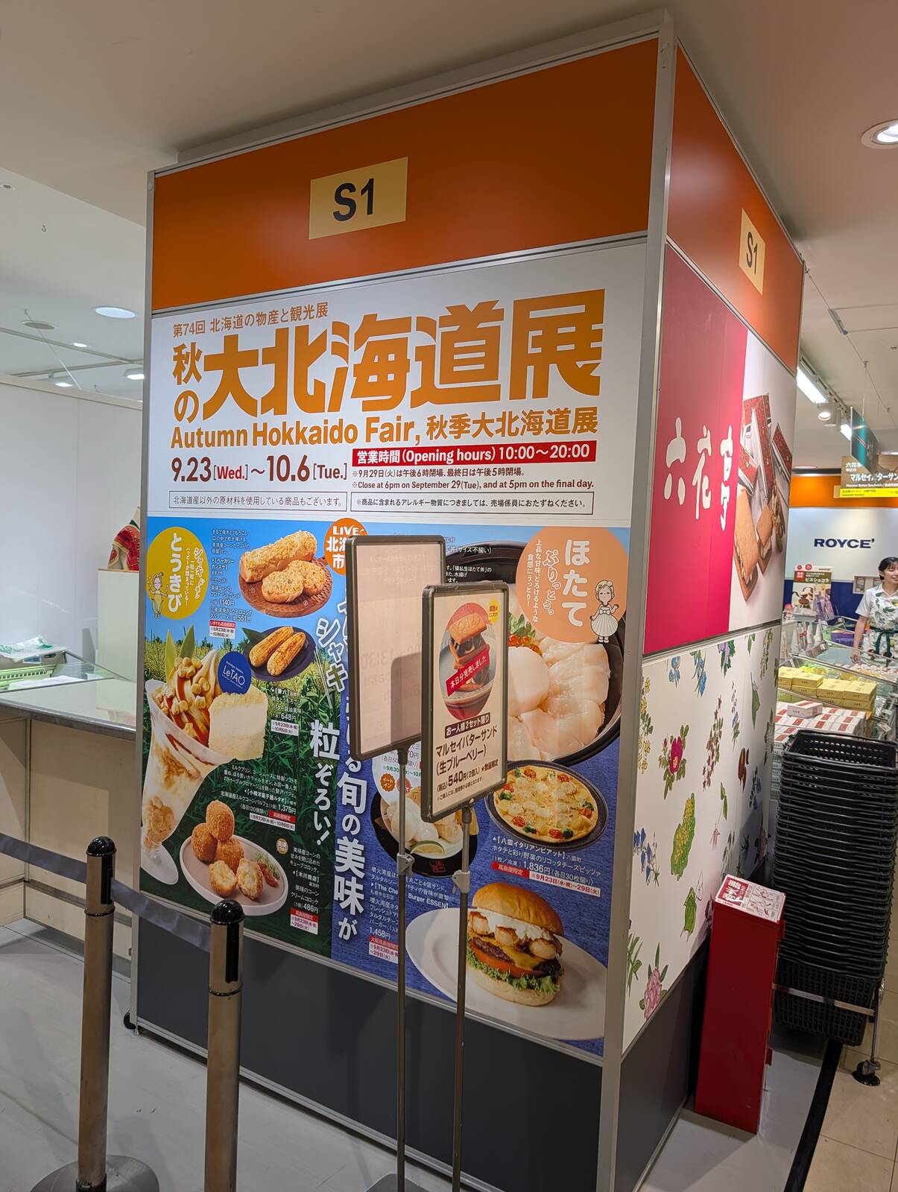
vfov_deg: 71.5
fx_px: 828
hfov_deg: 56.9
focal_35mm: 24
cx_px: 449
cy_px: 596
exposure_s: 1/120
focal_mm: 6.9
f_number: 1.68
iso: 40
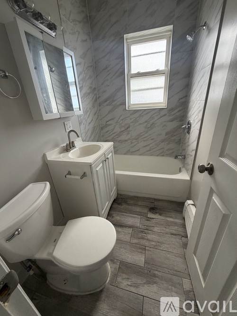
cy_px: 158
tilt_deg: -21.5
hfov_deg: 85.7
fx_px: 128
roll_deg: +3.7
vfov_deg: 102.1
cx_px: 118
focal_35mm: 14
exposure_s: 1/121
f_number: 2.2
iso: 250
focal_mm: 2.22
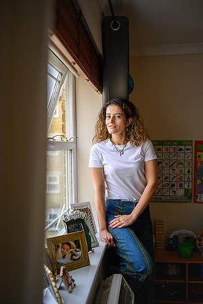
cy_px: 152
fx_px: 313
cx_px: 102
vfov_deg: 51.9
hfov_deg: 35.9
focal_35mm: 37
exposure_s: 1/125
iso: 64
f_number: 2
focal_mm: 37
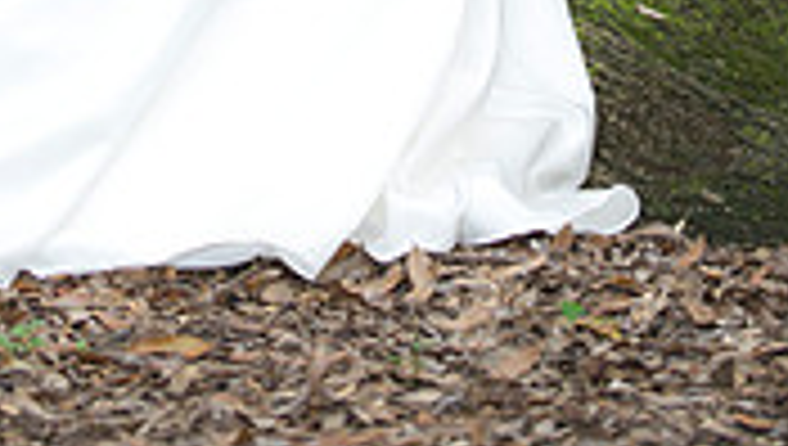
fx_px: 5900
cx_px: 299
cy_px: -451
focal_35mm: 282
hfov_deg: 7.6
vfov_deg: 4.3
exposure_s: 1/125
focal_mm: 105
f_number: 2.8
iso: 400
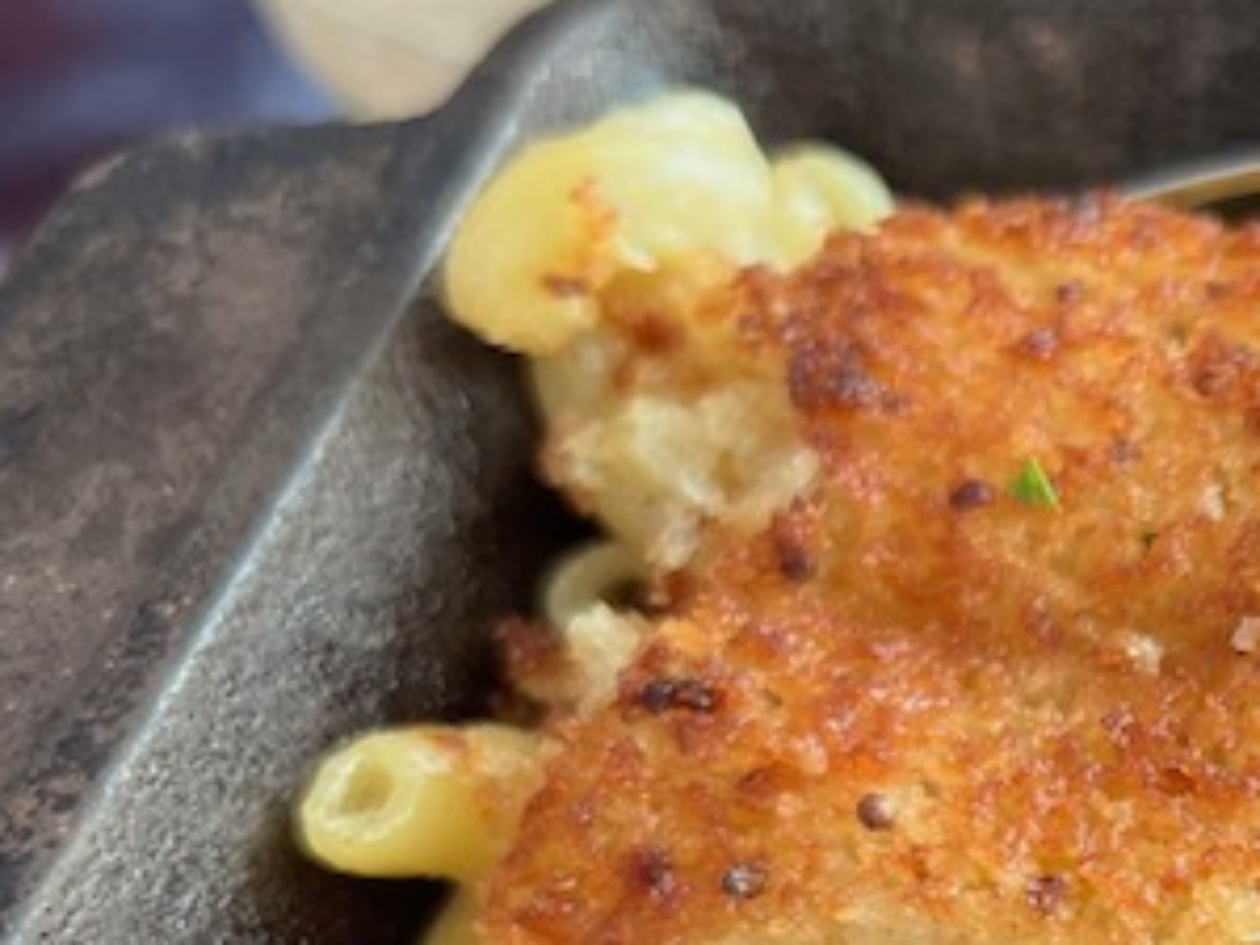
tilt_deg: -51.5
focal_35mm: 75
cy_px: 869
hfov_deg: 23.1
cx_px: 1625
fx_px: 2730
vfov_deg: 19.3
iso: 125
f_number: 1.5
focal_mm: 5.7
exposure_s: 1/95
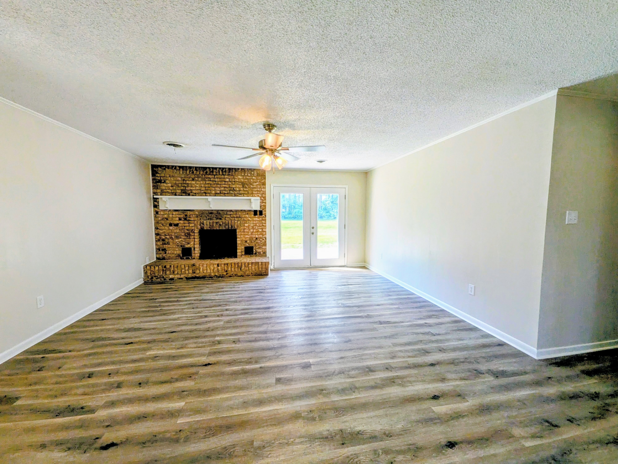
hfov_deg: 102.1
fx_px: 250
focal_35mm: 14
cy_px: 232
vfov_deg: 85.7
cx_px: 309
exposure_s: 1/174
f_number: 2.2
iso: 58
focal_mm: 1.85
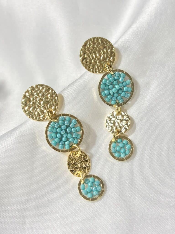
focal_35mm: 52
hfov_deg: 28.0
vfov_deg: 36.8
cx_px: 88
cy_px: 117
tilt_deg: -47.0
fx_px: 351
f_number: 1.6
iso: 32
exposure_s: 1/269
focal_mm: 5.96
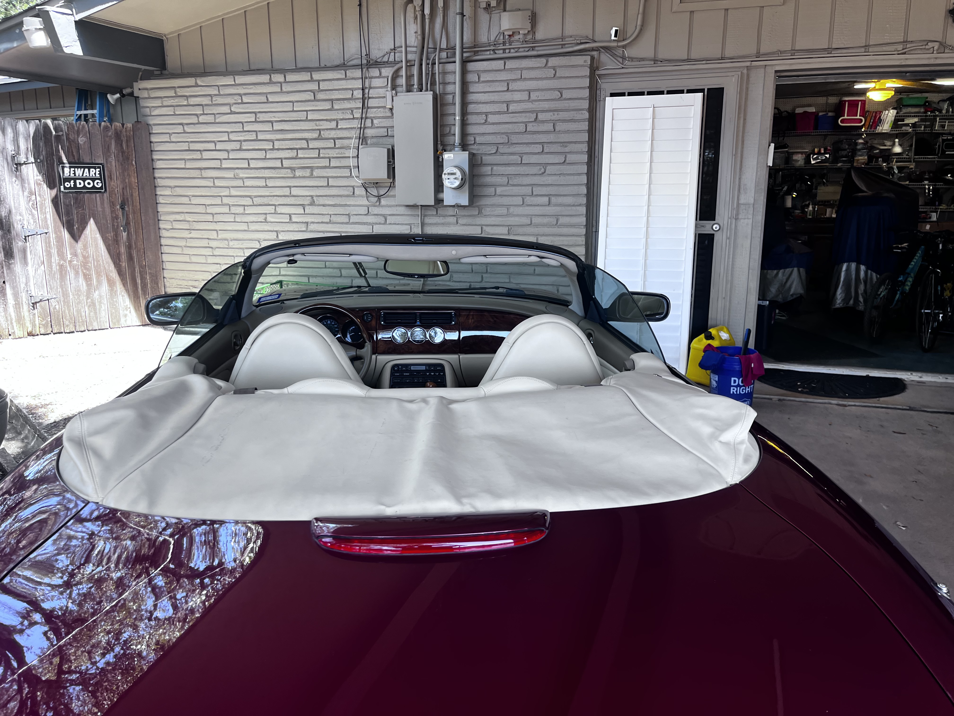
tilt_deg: -11.9
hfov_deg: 67.3
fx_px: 717
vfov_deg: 53.1
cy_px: 358
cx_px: 477
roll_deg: +0.0
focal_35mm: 26
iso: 40
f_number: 1.6
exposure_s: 1/122
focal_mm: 5.1
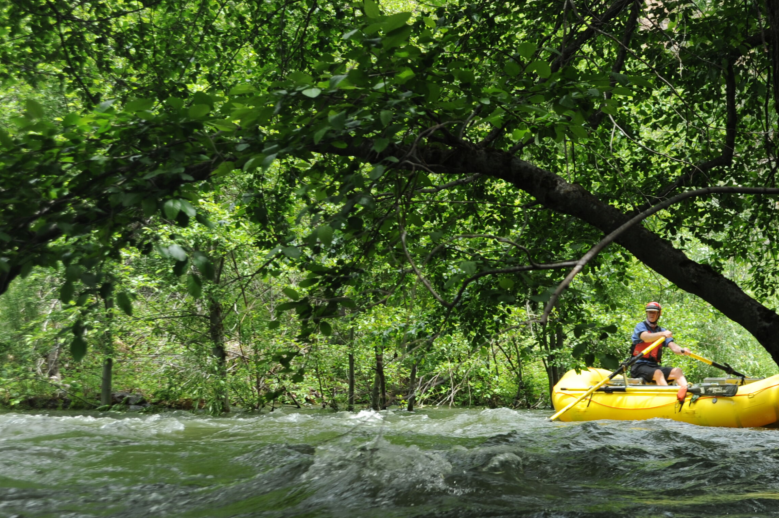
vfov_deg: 20.9
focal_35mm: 65
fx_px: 1406
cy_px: 322
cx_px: 558
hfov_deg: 30.6
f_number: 5.6
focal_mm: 35
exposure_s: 1/200
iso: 200
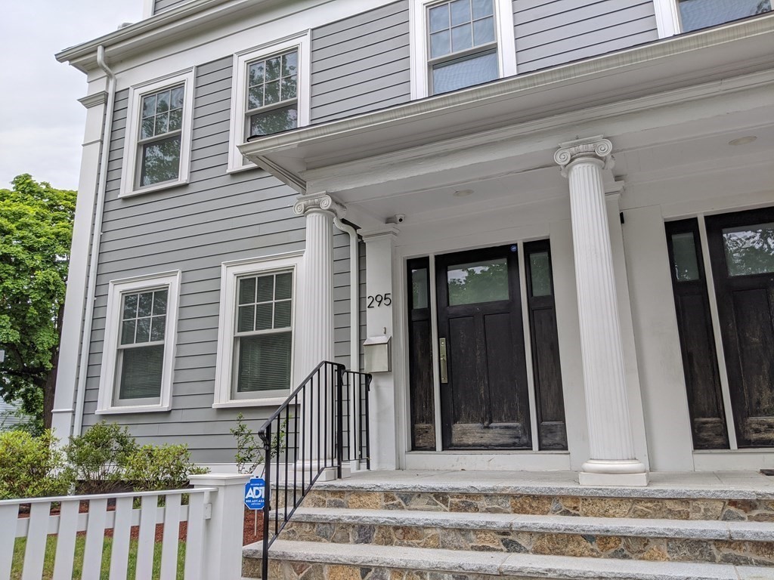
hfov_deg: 65.3
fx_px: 604
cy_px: 290
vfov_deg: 51.4
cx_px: 387
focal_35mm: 27
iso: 55
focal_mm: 4.44
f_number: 1.8
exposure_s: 1/1560
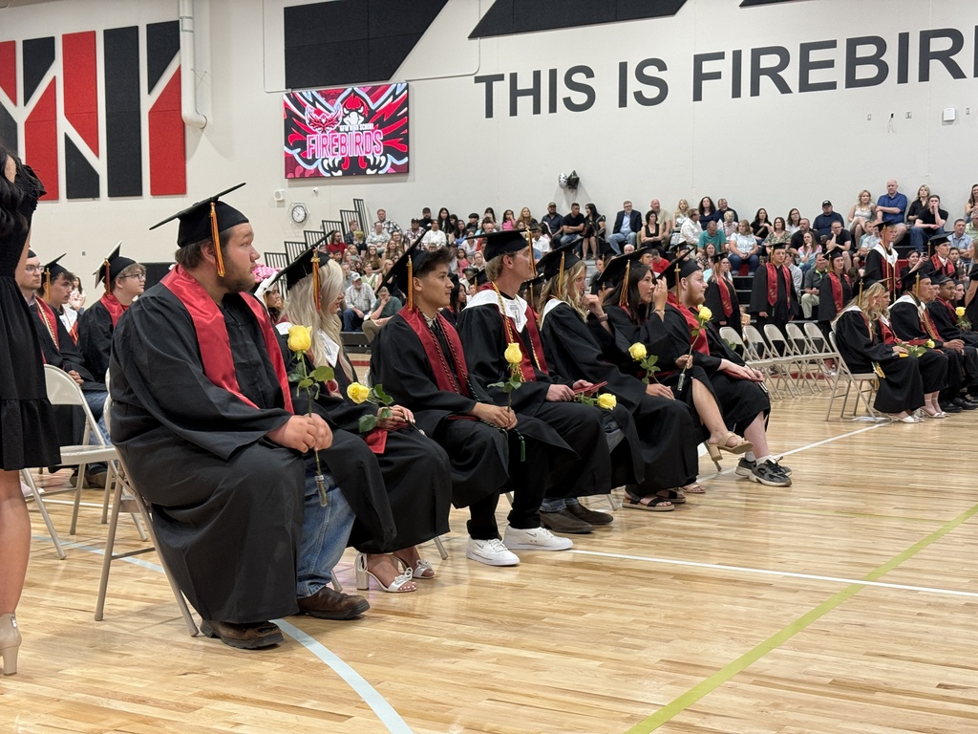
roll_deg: -0.2
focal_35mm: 48
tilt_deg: -3.0
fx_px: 1356
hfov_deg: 39.7
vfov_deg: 30.3
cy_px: 367
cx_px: 489
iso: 125
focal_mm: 6.76
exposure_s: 1/60
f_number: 1.78
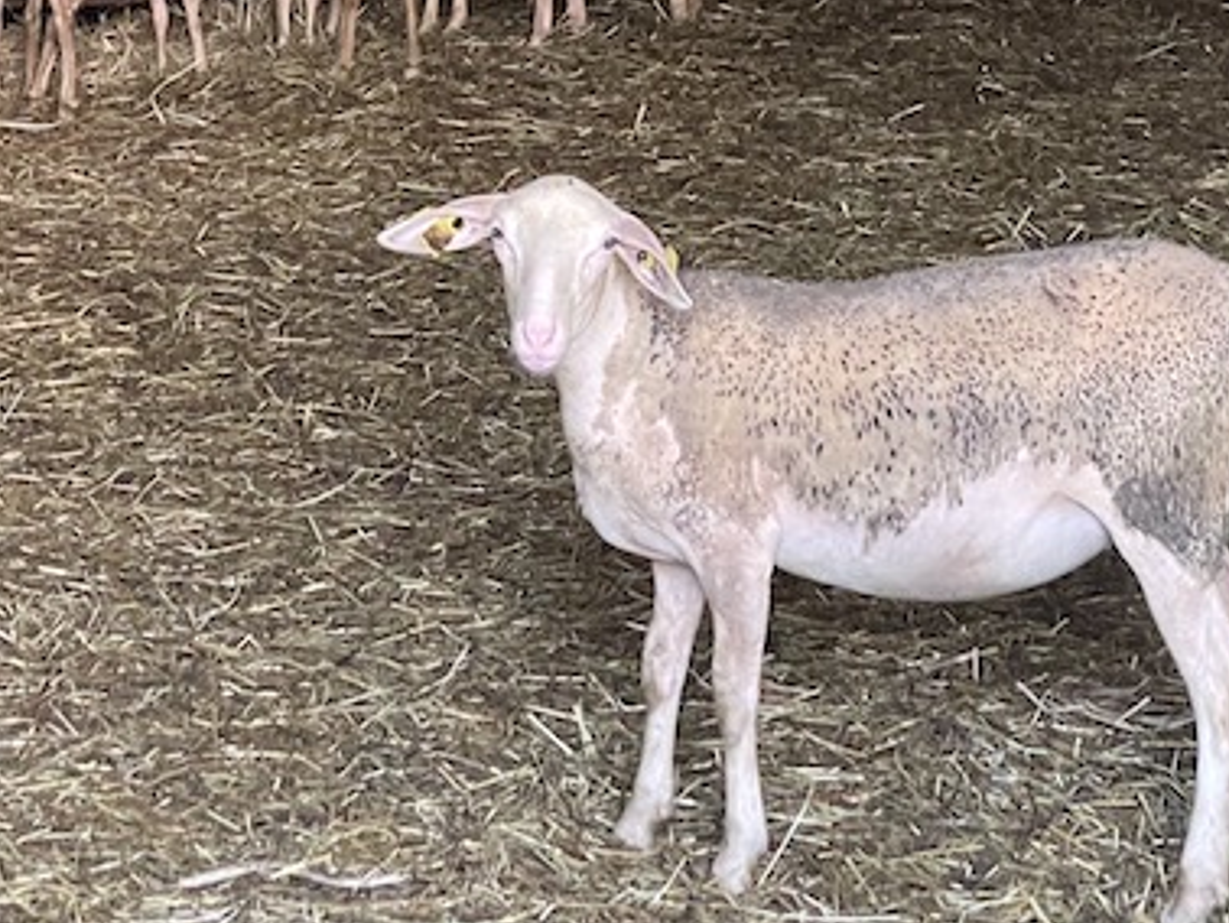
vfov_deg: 13.5
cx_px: 497
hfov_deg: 17.9
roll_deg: -0.9
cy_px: 318
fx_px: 3908
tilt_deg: -9.5
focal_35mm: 110
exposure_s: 1/48
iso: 800
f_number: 2
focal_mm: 6
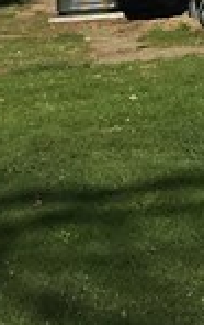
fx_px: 1879
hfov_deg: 5.6
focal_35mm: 212
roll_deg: +3.8
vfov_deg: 9.3
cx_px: 709
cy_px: -318
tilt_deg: +6.2
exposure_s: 1/2331
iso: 25
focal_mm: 4.15
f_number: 2.2
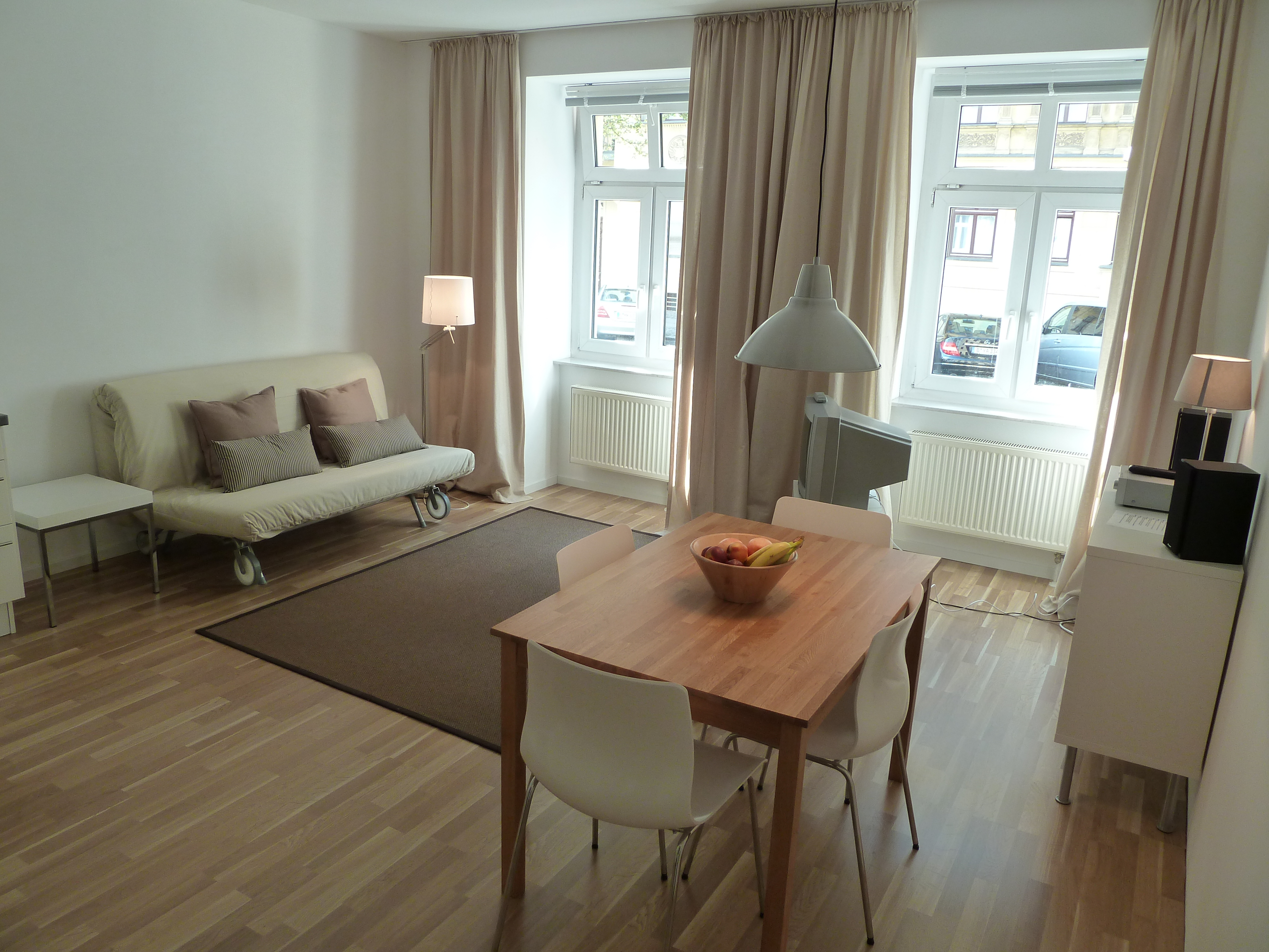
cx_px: 634
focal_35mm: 25
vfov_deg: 54.9
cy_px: 476
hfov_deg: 69.4
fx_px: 916
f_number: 3.3
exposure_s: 1/30
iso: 125
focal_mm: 4.1
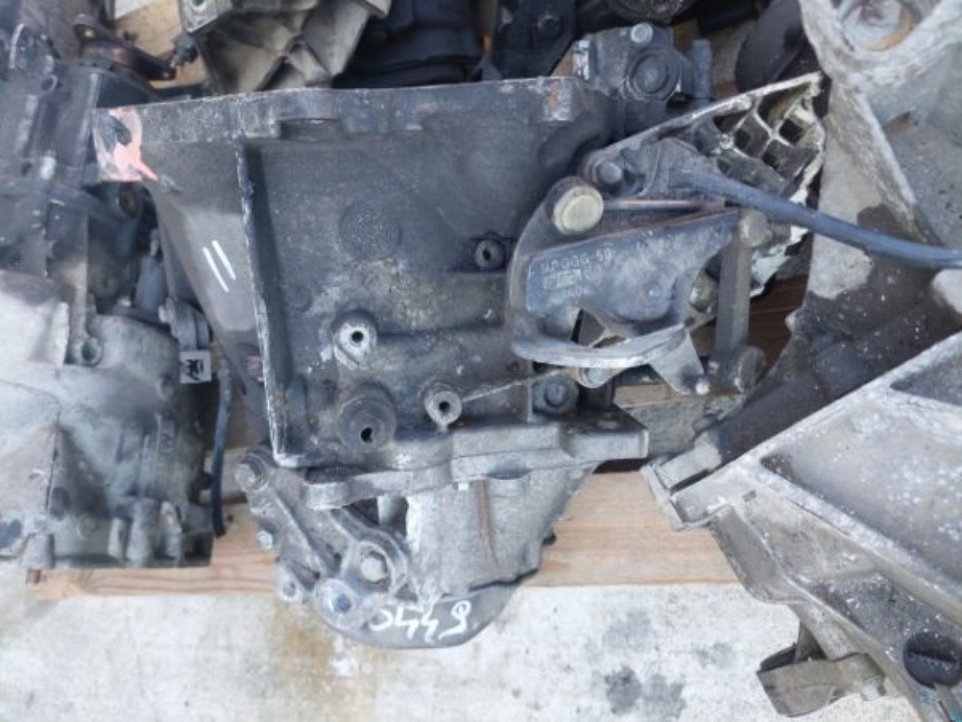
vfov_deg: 54.9
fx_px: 695
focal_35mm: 25
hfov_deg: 69.4
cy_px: 361
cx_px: 481
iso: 64
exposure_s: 1/100
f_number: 1.8
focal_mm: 5.23
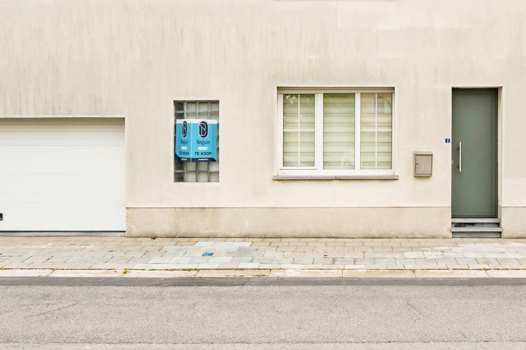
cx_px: 342
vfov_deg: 32.6
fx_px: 570
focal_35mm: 39
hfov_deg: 48.9
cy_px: 39
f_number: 11
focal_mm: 19.5
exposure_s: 1/200
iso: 250
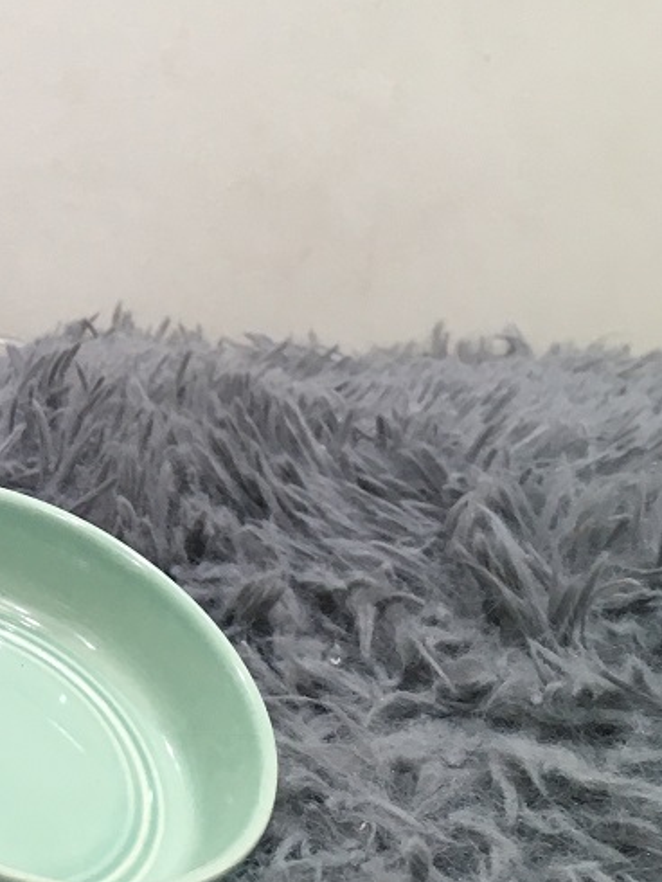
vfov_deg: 27.3
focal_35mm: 71
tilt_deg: -11.4
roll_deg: -1.9
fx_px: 1809
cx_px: -68
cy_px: 311
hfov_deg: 19.8
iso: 80
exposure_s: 1/33
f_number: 2.2
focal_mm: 4.15
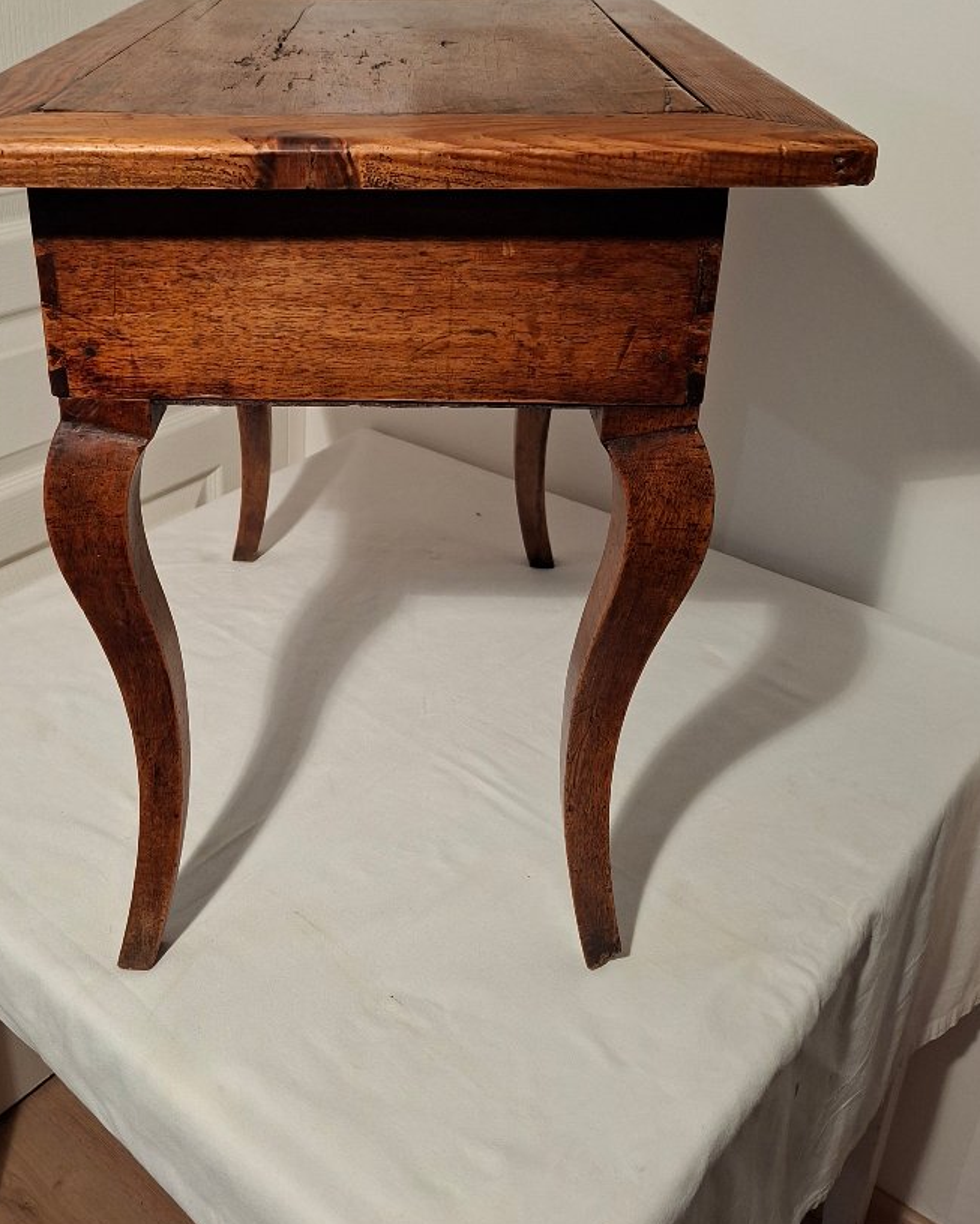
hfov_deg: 44.1
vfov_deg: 53.6
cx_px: 353
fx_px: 1196
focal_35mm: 33
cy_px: 464
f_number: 1.8
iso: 250
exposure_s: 1/100
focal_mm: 5.54
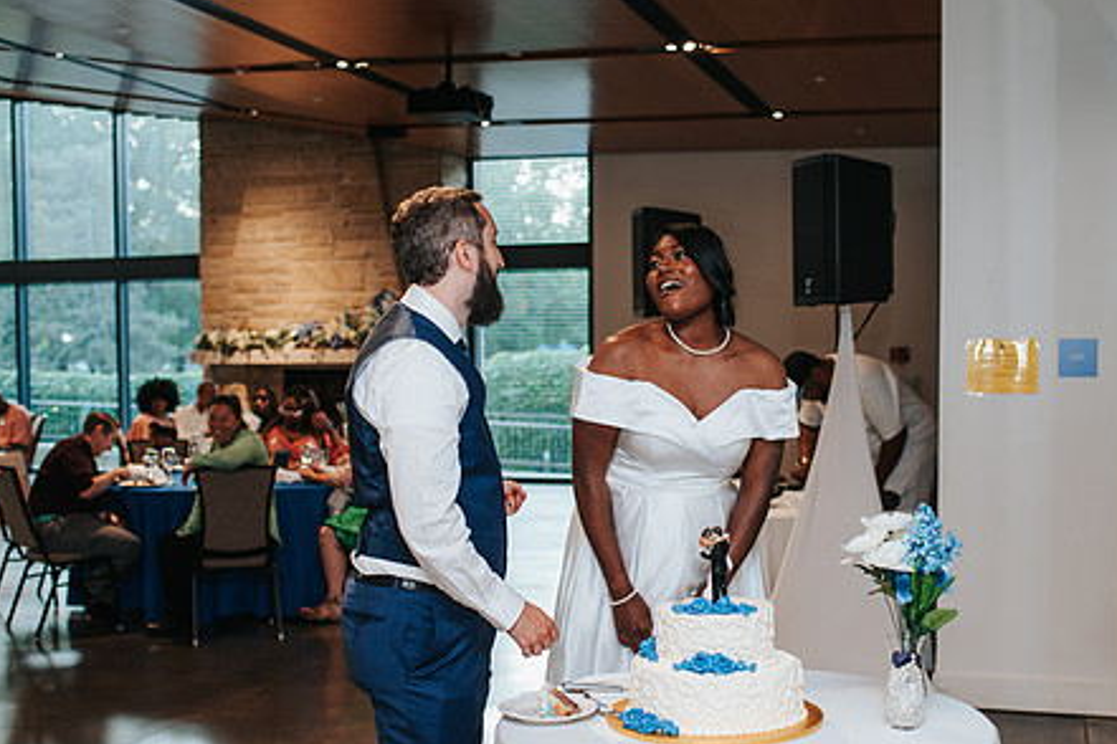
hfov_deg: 41.8
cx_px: 623
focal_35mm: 47
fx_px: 1458
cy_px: 449
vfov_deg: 28.6
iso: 640
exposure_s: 1/160
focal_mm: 35
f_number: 2.8
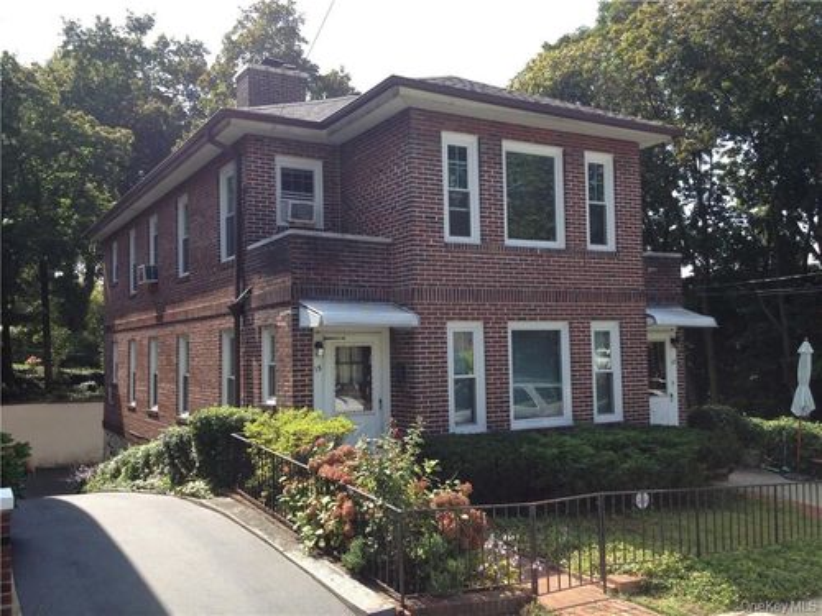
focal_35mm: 35
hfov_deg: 52.6
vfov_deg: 40.7
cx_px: 411
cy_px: 308
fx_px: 831
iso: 50
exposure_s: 1/606
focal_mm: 4.28
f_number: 2.4
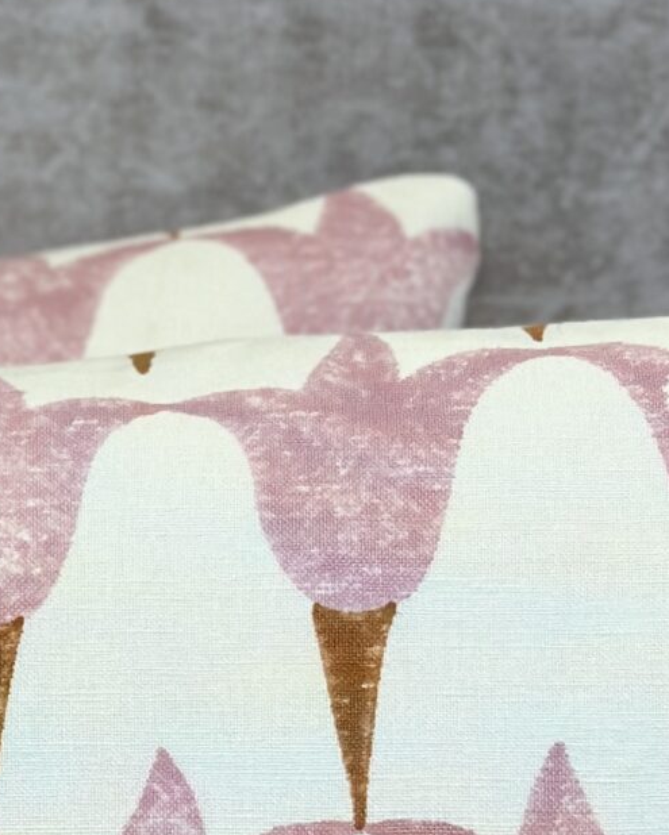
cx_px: -257
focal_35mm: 194
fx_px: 4798
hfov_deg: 7.9
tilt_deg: -18.9
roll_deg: +1.6
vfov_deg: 9.9
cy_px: 867
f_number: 1.78
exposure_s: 1/250
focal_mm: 6.86
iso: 80
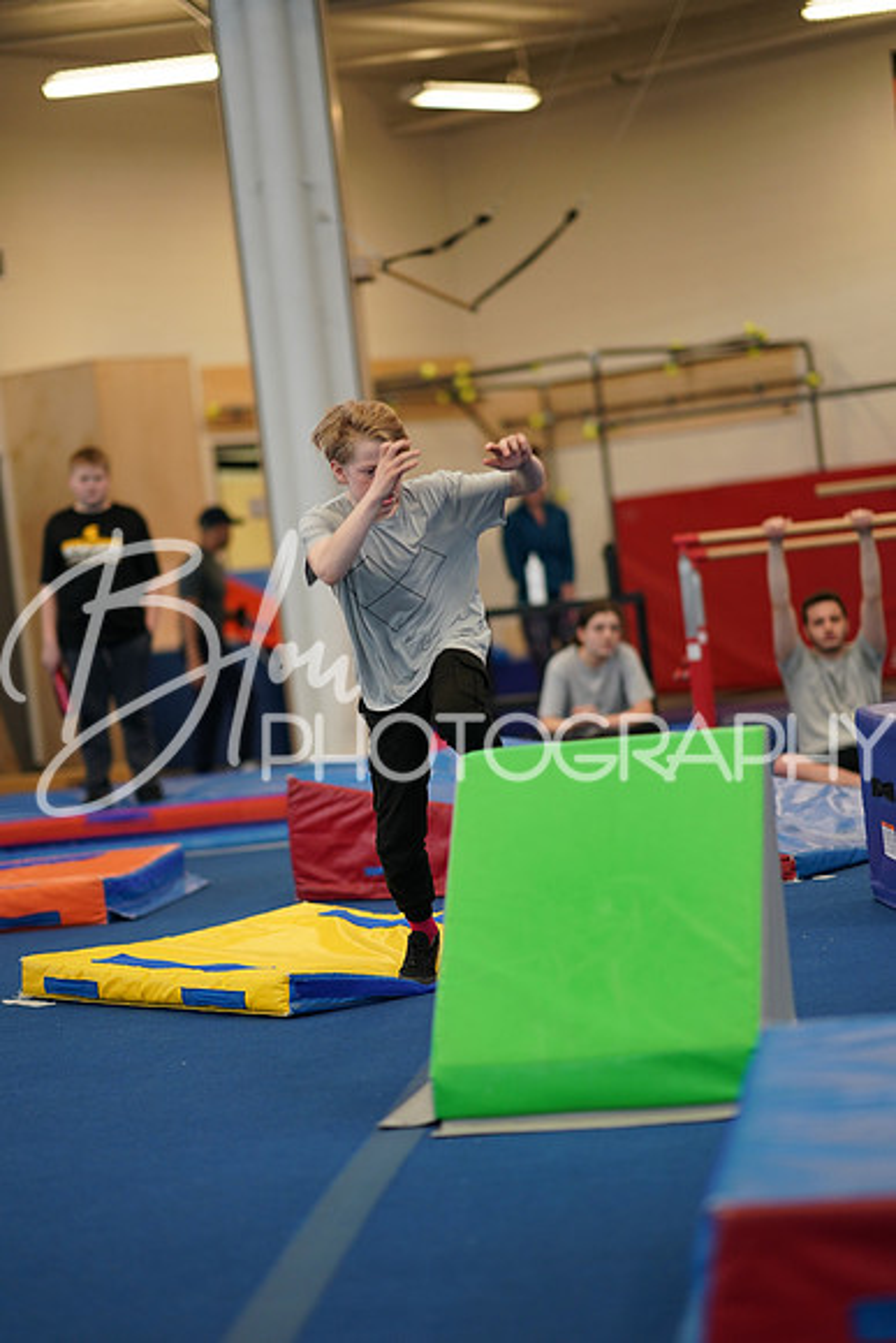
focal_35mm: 85
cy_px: 672
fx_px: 3171
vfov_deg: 23.9
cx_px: 448
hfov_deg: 16.1
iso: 640
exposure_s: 1/500
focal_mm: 85
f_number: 1.4
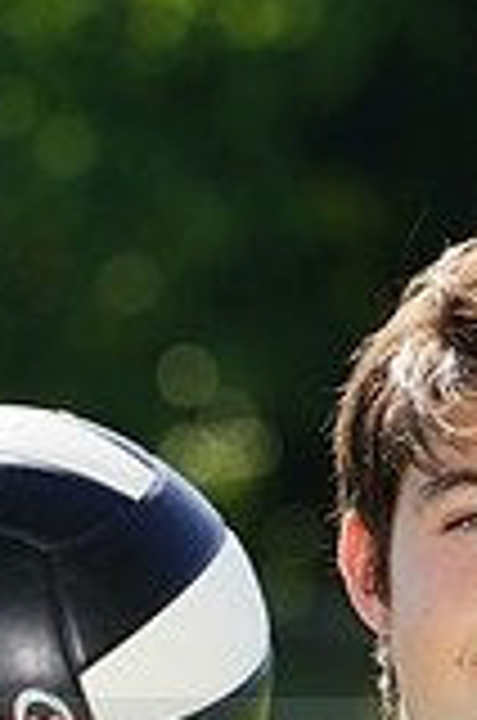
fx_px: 22814
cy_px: 760
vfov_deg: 1.8
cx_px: 477
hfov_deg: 1.2
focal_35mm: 1143
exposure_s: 1/200
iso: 200
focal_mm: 315
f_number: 11
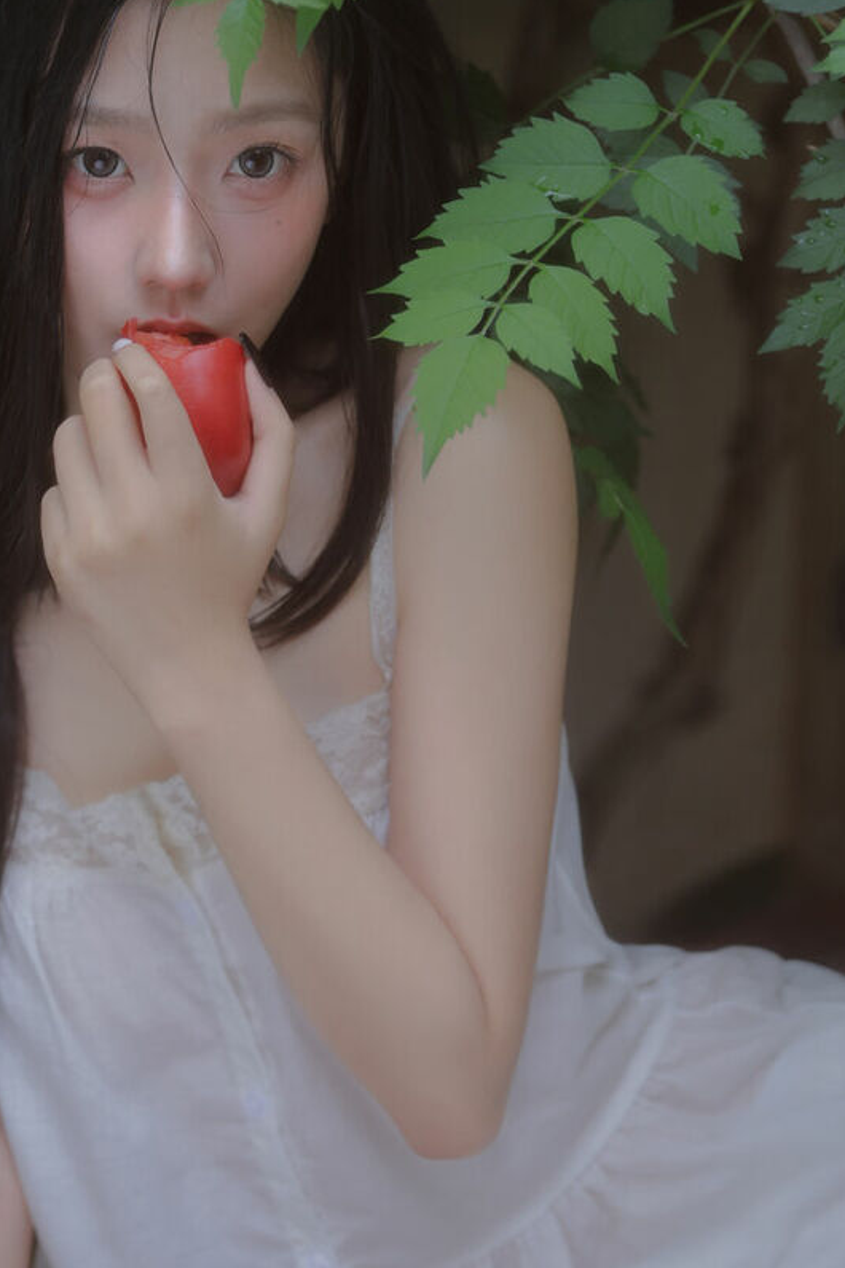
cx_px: 234
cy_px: 790
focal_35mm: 111
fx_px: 3908
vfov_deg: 18.4
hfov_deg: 12.3
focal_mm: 57
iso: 100
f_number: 2.8
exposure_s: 1/200
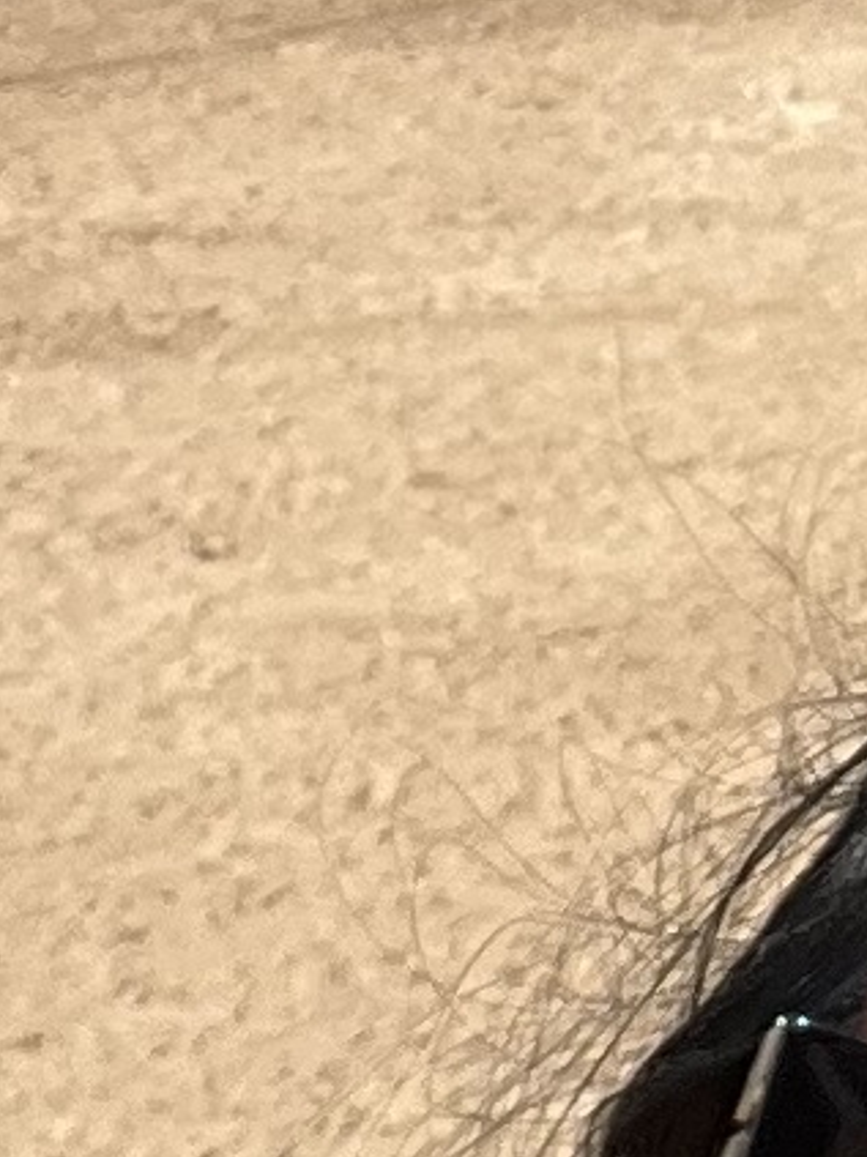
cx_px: 1964
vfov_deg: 8.9
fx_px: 7317
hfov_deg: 6.5
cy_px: -408
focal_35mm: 219
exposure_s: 1/1284
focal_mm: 2.71
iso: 32
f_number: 2.2
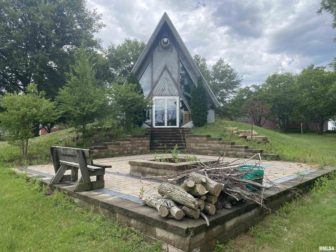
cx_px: 168
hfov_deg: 67.3
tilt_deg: +0.5
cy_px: 126
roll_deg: +0.3
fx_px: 252
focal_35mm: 26
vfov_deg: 53.1
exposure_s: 1/1053
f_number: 1.8
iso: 32
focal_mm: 4.25
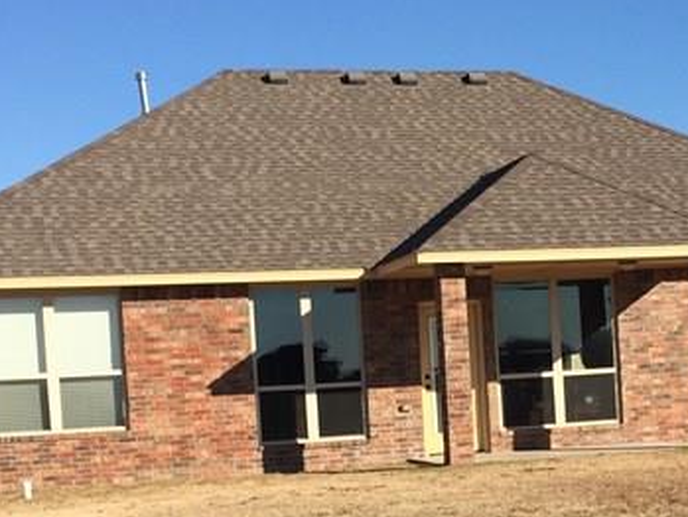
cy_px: 458
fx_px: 1690
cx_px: 548
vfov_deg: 17.1
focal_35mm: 85
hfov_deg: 22.7
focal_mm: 4.15
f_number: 2.2
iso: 32
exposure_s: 1/2198
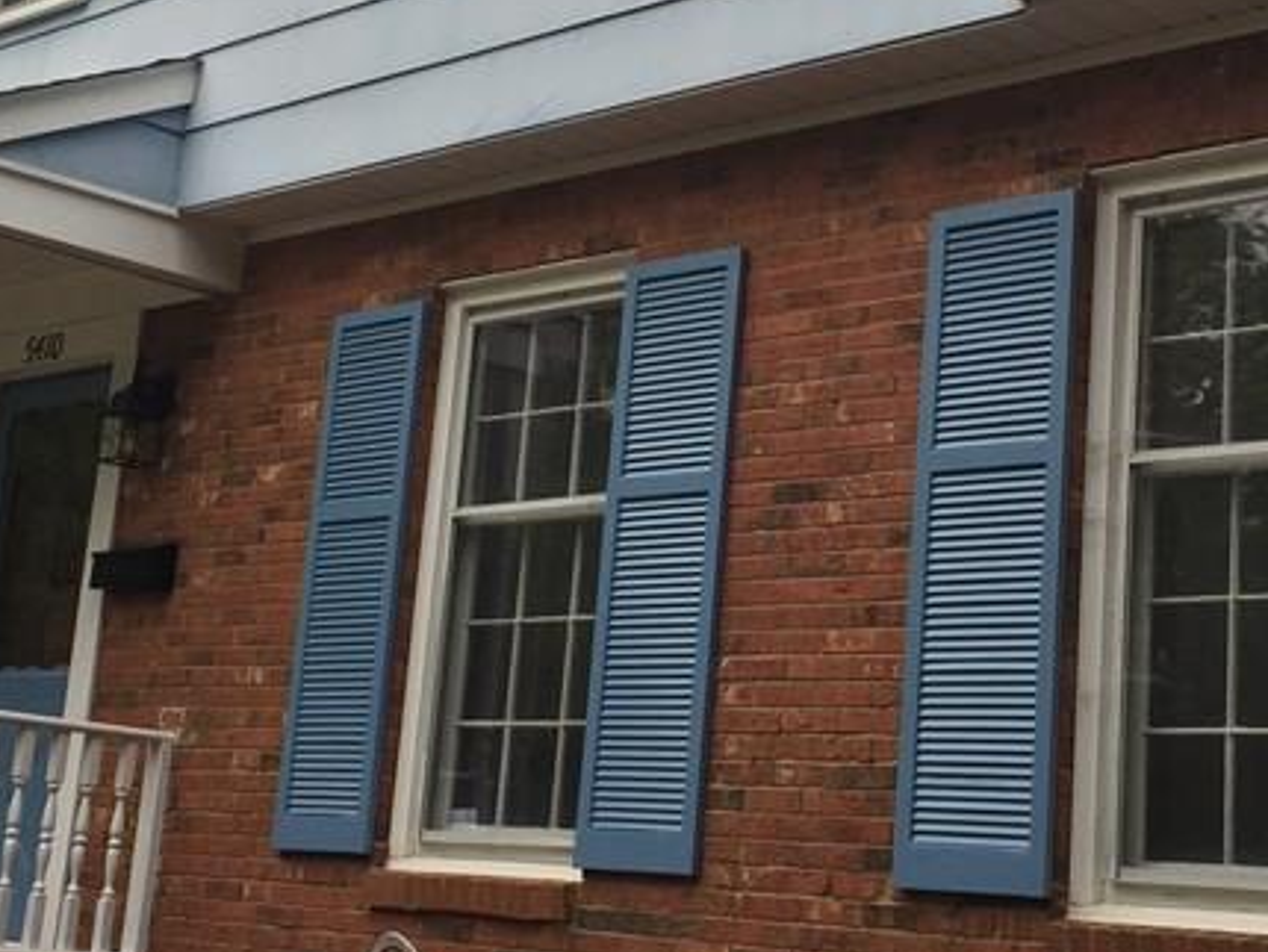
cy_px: 289
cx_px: 681
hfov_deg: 28.1
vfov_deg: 21.2
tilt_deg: +15.5
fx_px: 2529
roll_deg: -6.9
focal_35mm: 69
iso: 32
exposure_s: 1/507
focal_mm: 4.15
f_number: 2.2
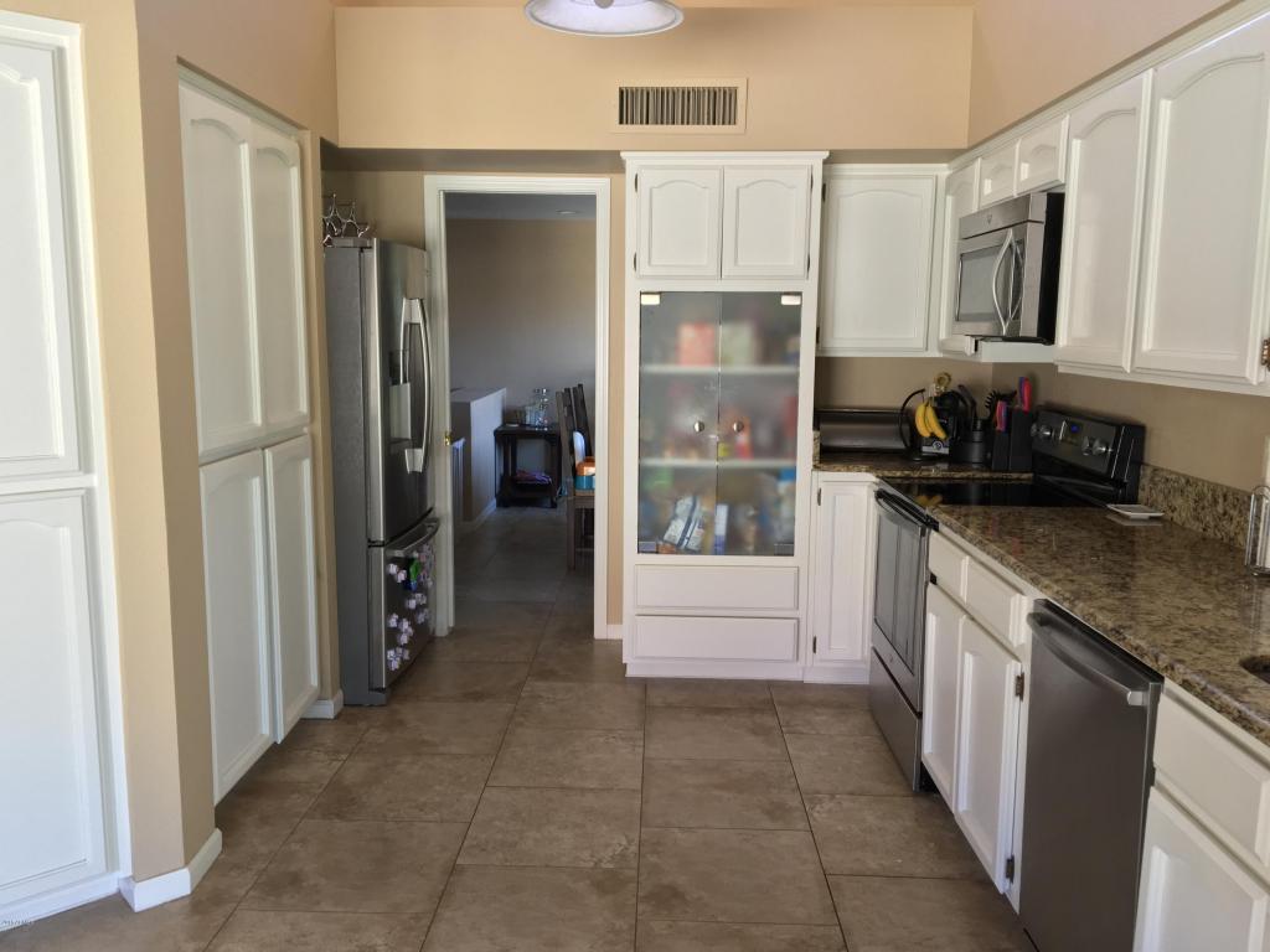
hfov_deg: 61.7
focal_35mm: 29
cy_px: 476
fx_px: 1064
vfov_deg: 48.2
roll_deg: +0.3
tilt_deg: -8.2
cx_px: 635
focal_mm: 4.15
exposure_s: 1/30
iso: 50
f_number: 2.2
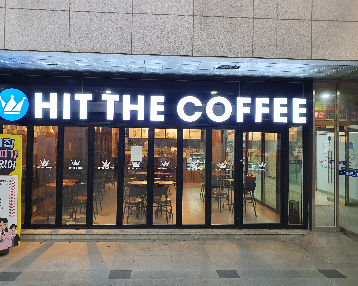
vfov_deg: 51.5
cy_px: 143
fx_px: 297
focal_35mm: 28
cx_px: 176
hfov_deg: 62.2
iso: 160
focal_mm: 4.32
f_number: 2.4
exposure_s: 1/60
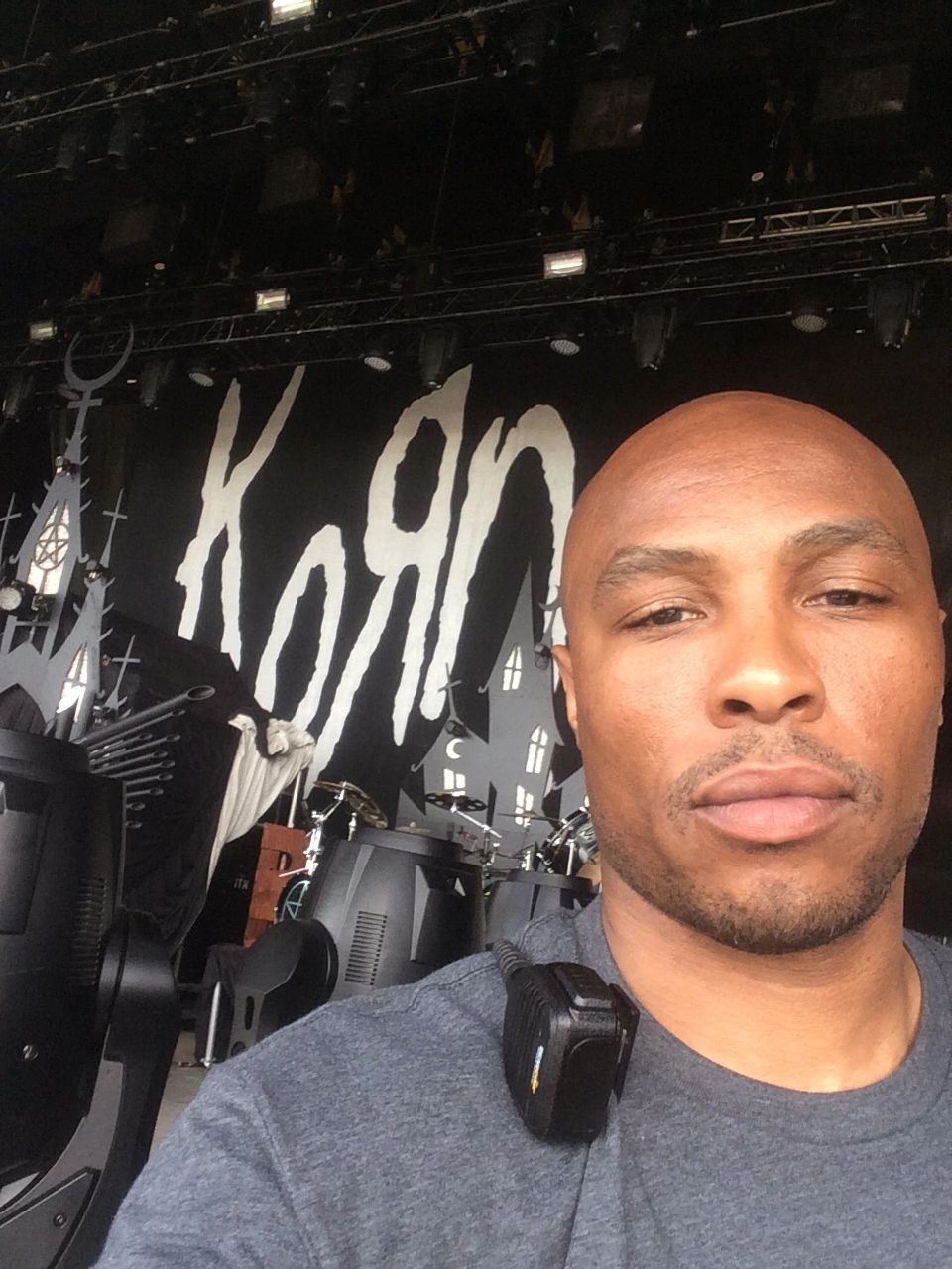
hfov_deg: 45.4
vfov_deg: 58.4
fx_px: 1137
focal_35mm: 31
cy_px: 634
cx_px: 476
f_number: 2.4
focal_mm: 2.15
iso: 80
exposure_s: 1/120
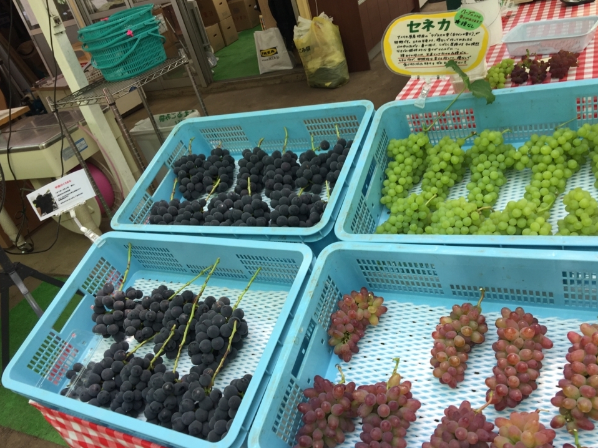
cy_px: 231
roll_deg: +18.0
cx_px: 313
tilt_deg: -29.8
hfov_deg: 58.3
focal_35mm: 31
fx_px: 535
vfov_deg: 45.4
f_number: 2.2
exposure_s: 1/60
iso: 40
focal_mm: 4.15
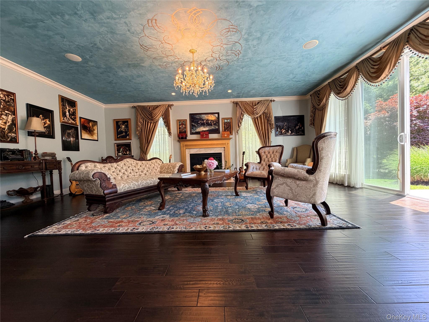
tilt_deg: -1.4
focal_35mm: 14
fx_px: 174
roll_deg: +2.0
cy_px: 161
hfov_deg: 102.1
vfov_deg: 85.7
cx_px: 214
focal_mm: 2.22
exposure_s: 1/120
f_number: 2.2
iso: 160
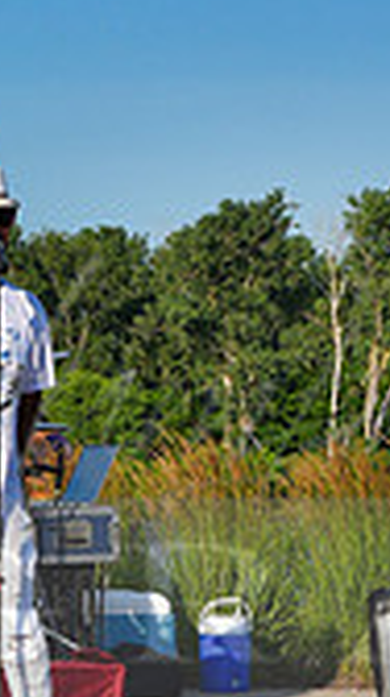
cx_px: 8
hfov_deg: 5.7
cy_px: 438
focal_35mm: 210
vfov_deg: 10.3
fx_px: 3876
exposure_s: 1/400
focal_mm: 58
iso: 200
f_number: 10
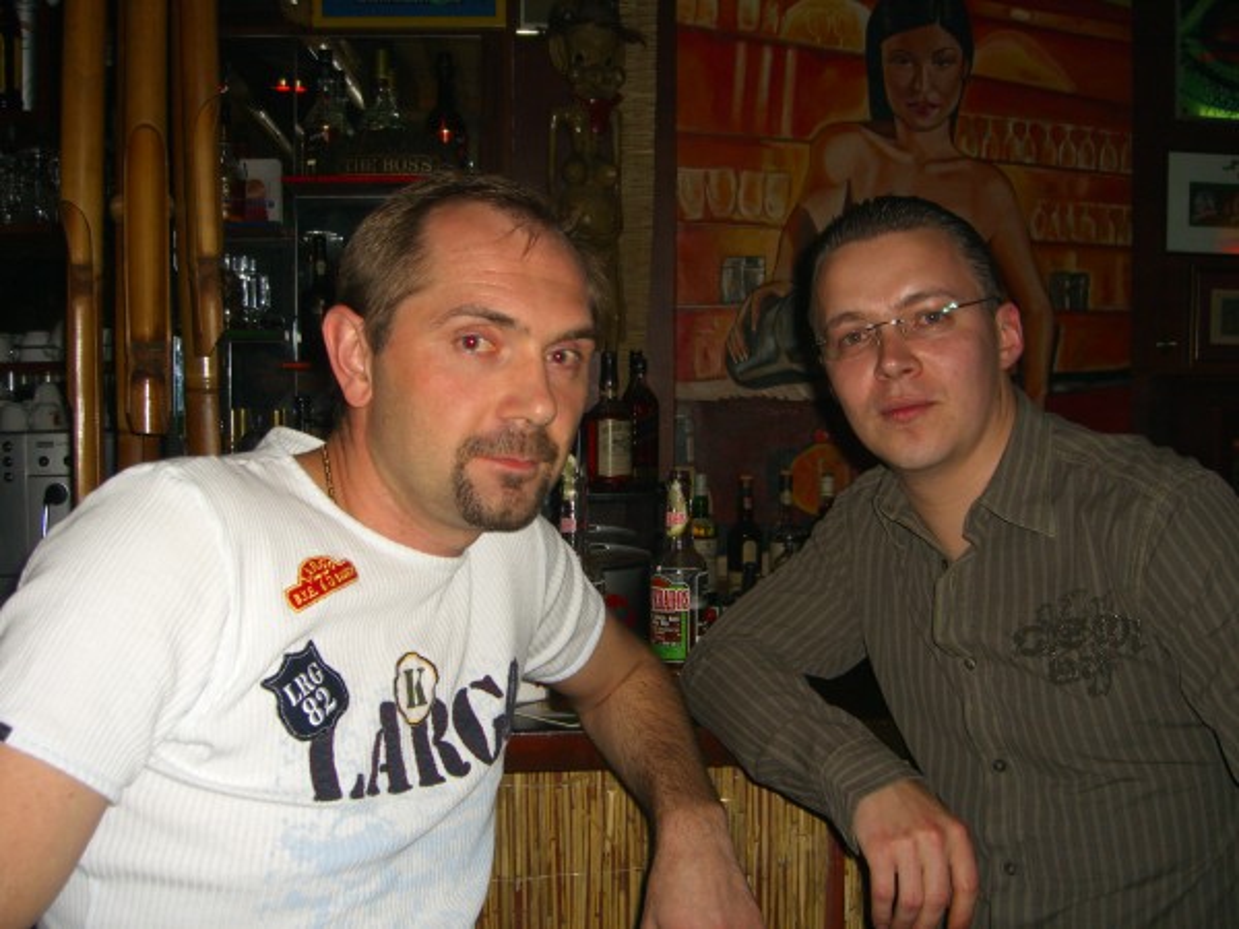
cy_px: 464
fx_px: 1360
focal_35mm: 38
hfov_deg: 49.0
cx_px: 620
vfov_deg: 37.7
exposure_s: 1/60
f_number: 2.8
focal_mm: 7.9
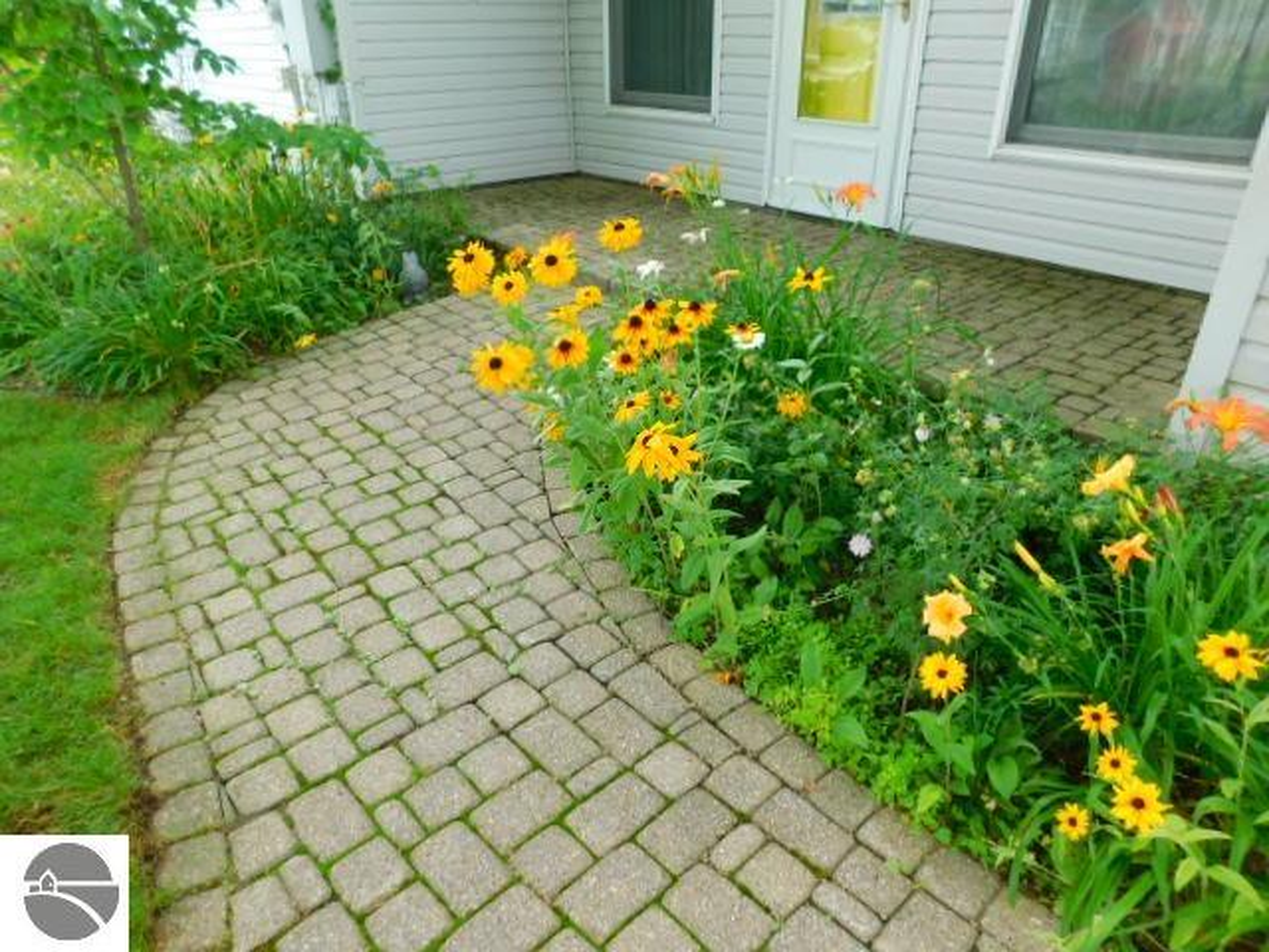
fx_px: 843
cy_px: 476
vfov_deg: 58.9
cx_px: 634
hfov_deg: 73.9
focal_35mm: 23
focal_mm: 4
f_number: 3
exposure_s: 1/125
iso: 125
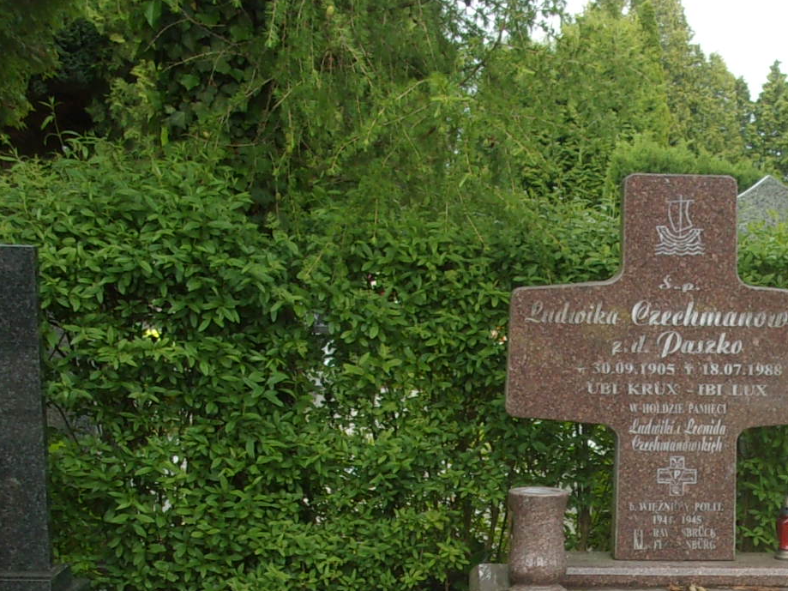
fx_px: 1798
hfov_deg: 24.0
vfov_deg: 17.9
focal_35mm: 79
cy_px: 666
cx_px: 711
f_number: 3.9
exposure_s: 1/105
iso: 80
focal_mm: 5.1
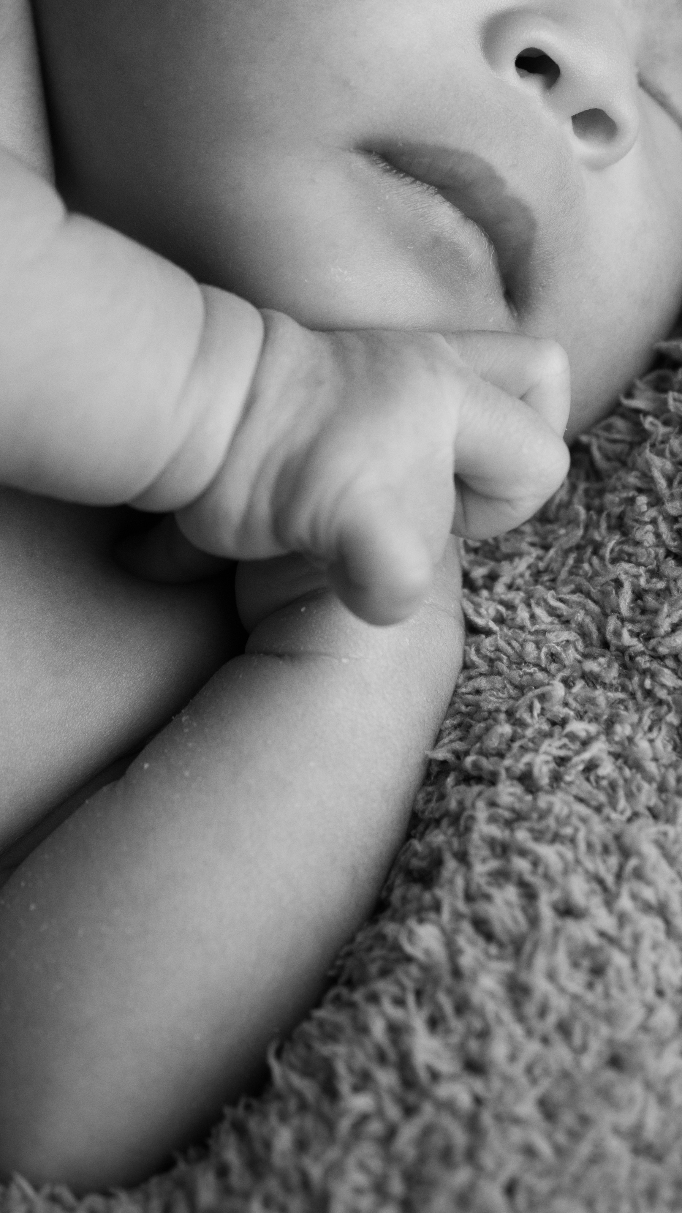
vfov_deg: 11.9
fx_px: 5787
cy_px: 151
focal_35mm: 180
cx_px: 313
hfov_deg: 6.7
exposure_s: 1/200
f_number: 3.2
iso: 500
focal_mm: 85
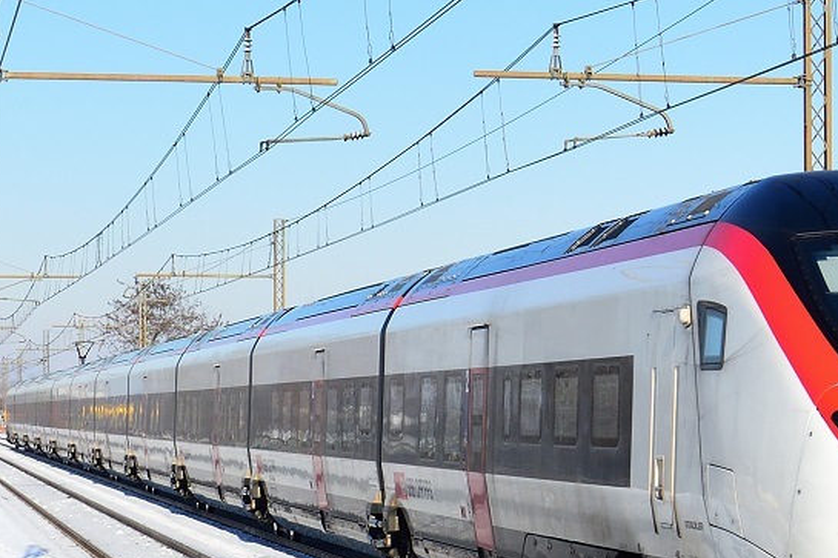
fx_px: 3444
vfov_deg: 9.3
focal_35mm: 148
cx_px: 271
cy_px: 294
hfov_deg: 13.8
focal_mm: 28
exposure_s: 1/800
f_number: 7.1
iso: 200
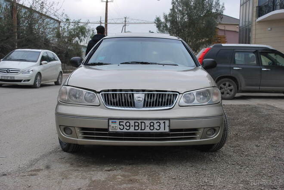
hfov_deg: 41.1
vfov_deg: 28.2
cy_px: 95
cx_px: 142
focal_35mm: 48
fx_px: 379
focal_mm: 32
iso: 110
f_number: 5.6
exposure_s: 1/125
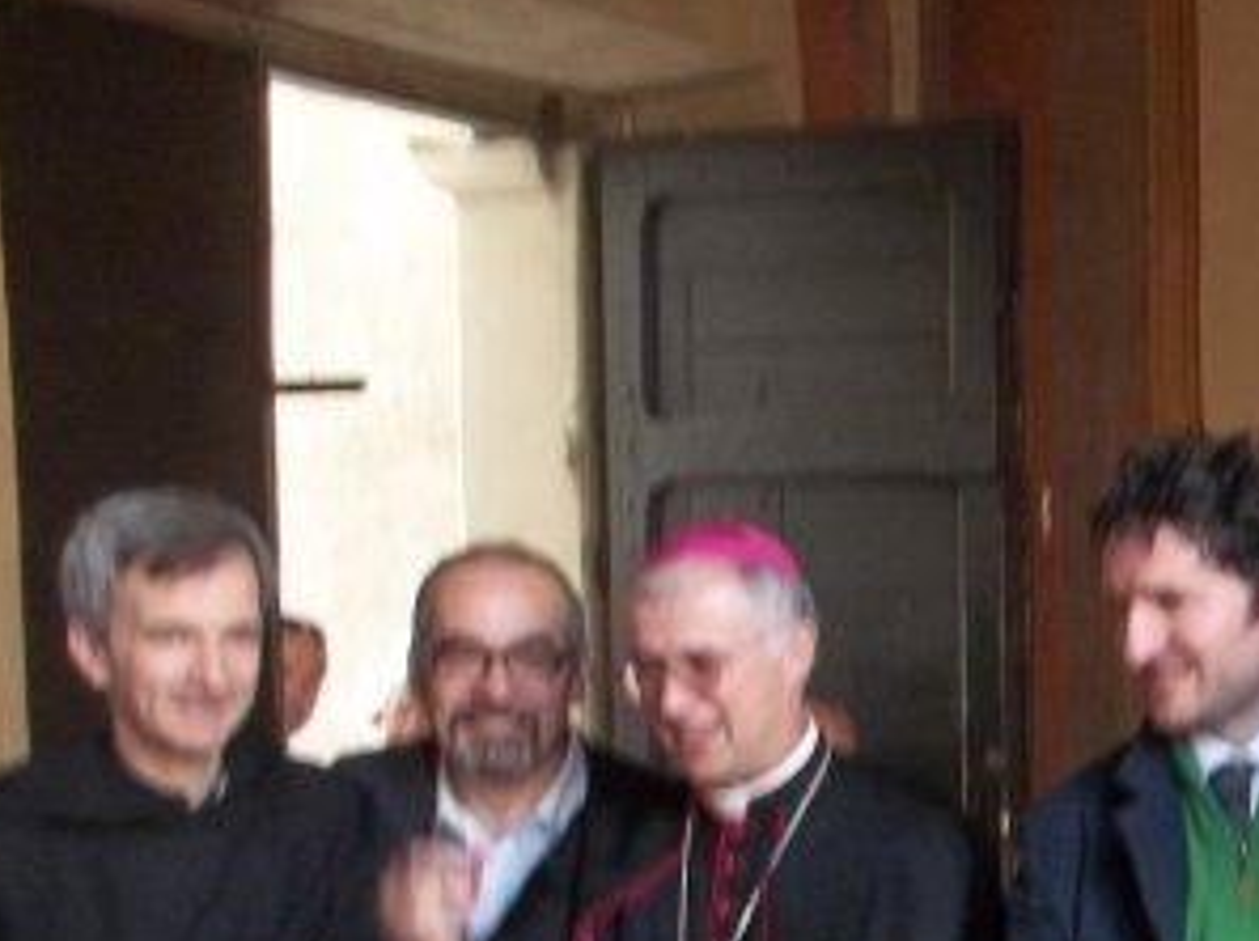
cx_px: 1628
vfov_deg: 16.2
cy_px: 979
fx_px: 3233
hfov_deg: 20.2
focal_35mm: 89
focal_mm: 5.9
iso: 160
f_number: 3.3
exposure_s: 1/50
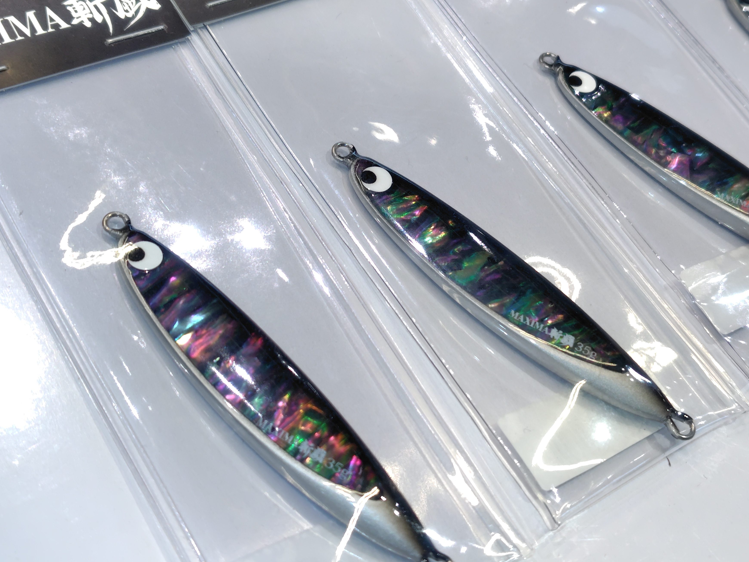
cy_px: 233
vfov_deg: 51.1
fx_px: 584
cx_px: 399
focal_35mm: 27
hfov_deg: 65.3
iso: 167
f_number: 1.9
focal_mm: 5.6
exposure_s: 1/50
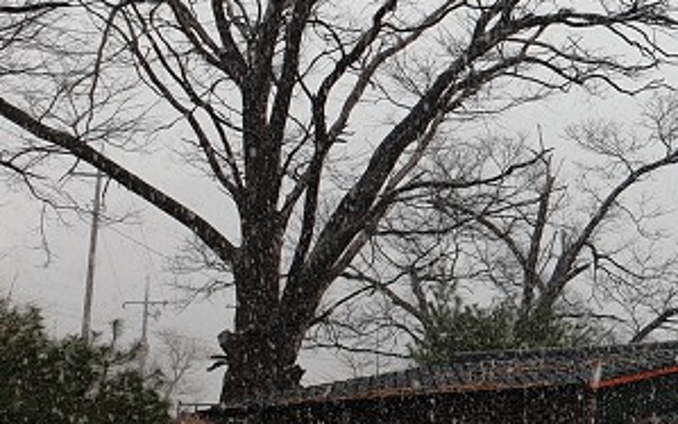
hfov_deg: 20.0
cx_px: 1060
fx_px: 1608
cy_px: 218
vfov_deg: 15.0
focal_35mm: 87
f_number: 2.4
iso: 50
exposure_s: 1/191
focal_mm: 4.3
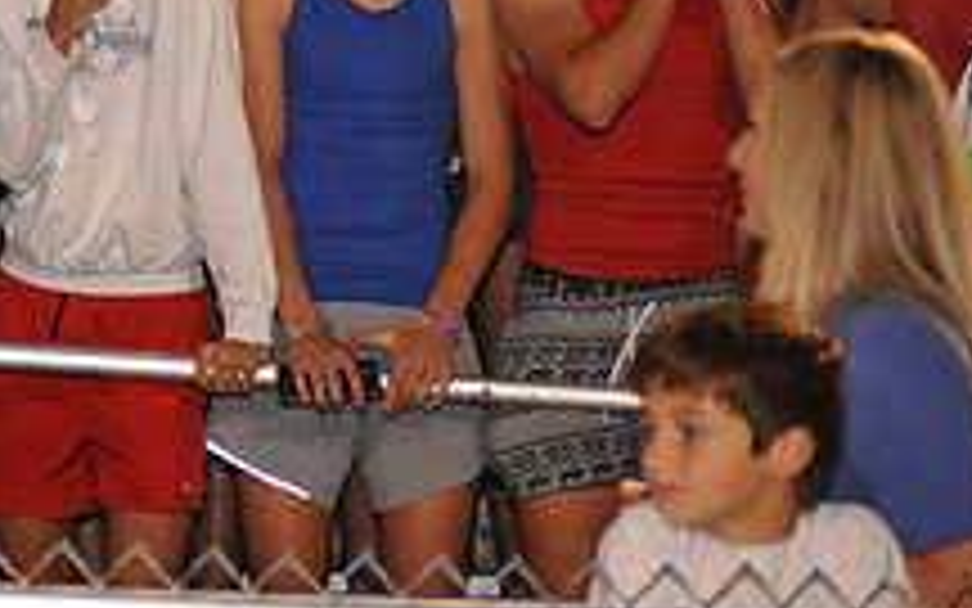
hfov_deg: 8.2
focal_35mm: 252
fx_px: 6676
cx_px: -288
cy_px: -88
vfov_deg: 5.2
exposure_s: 1/125
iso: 1600
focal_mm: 92
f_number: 4.5
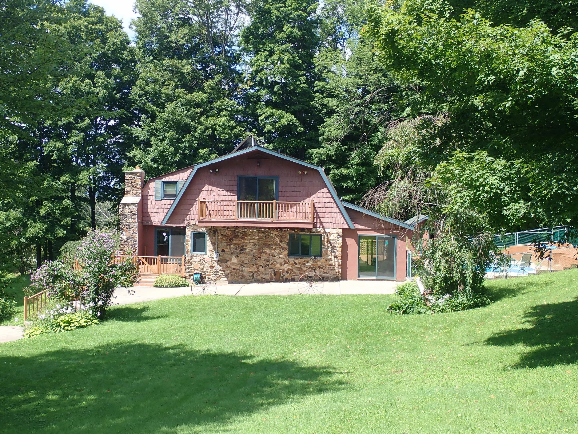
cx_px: 268
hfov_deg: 40.4
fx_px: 785
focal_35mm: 47
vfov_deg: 30.9
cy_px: 218
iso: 100
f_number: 4
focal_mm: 7.86
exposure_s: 1/250
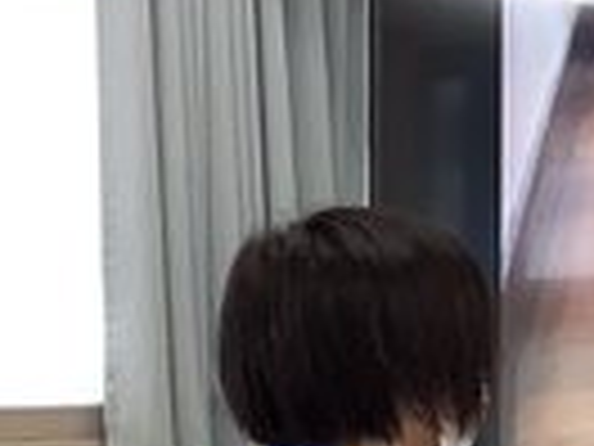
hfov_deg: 12.4
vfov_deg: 9.8
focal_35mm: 150
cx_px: 922
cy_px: 446
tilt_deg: -3.1
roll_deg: -0.8
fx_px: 2574
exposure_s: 1/60
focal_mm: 3.3
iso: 80
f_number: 2.4
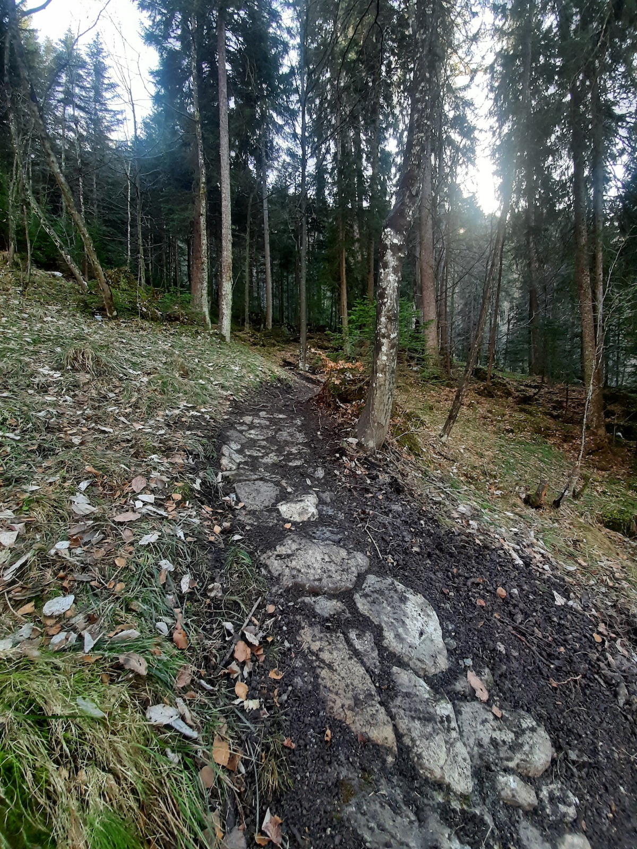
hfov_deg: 89.9
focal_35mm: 13
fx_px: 319
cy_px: 424
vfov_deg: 106.2
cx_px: 318
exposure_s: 1/50
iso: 125
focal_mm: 1.42
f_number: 2.2
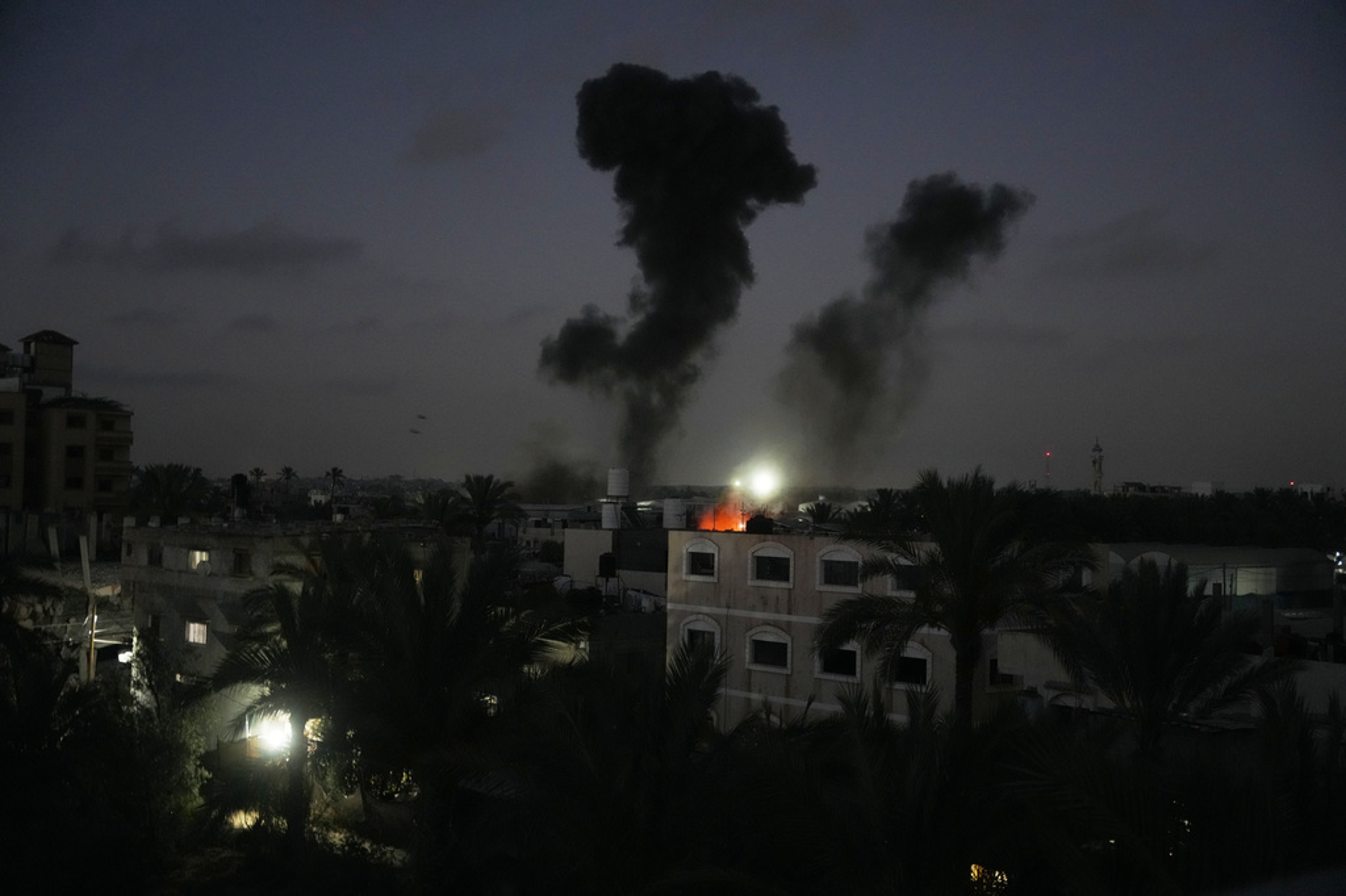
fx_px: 1600
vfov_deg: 31.3
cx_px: 673
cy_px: 448
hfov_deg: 45.6
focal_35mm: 43
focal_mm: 42.8
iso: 5000
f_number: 2.8
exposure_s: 1/20
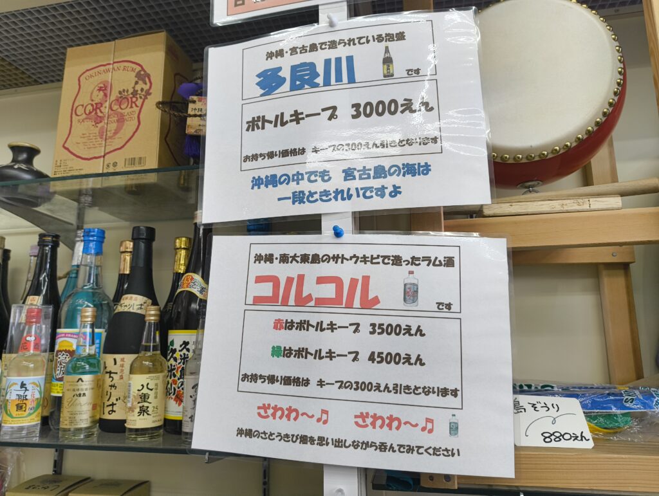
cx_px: 330
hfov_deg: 71.5
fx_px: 458
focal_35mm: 24
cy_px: 248
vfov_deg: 56.9
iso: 148
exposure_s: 1/120
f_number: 1.87
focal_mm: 5.56
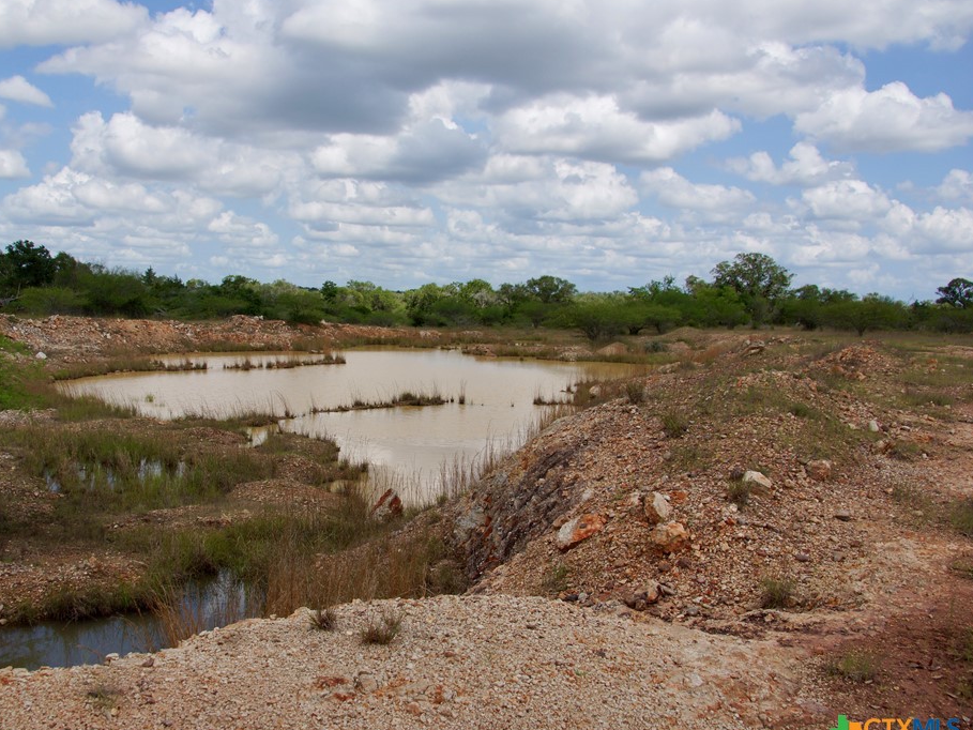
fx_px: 871
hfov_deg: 58.0
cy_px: 380
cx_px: 405
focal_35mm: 31
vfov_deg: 45.4
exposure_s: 1/400
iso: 100
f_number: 8
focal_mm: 18
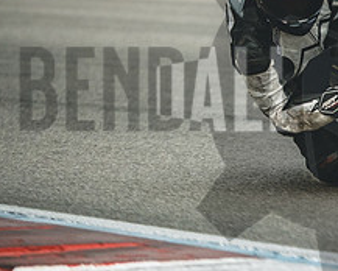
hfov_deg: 2.6
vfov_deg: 2.1
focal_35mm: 751
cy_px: 91
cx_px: 347
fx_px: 7519
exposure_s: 1/4000
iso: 1000
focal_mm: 200
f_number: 2
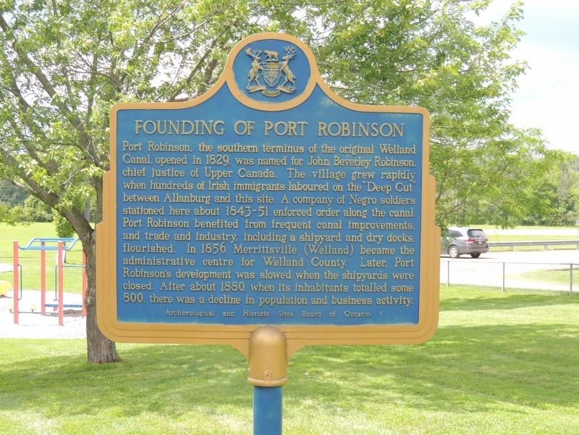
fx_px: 1171
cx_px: 290
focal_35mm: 70
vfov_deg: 21.0
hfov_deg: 27.8
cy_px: 218
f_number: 3.9
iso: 100
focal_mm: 12.4
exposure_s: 1/200
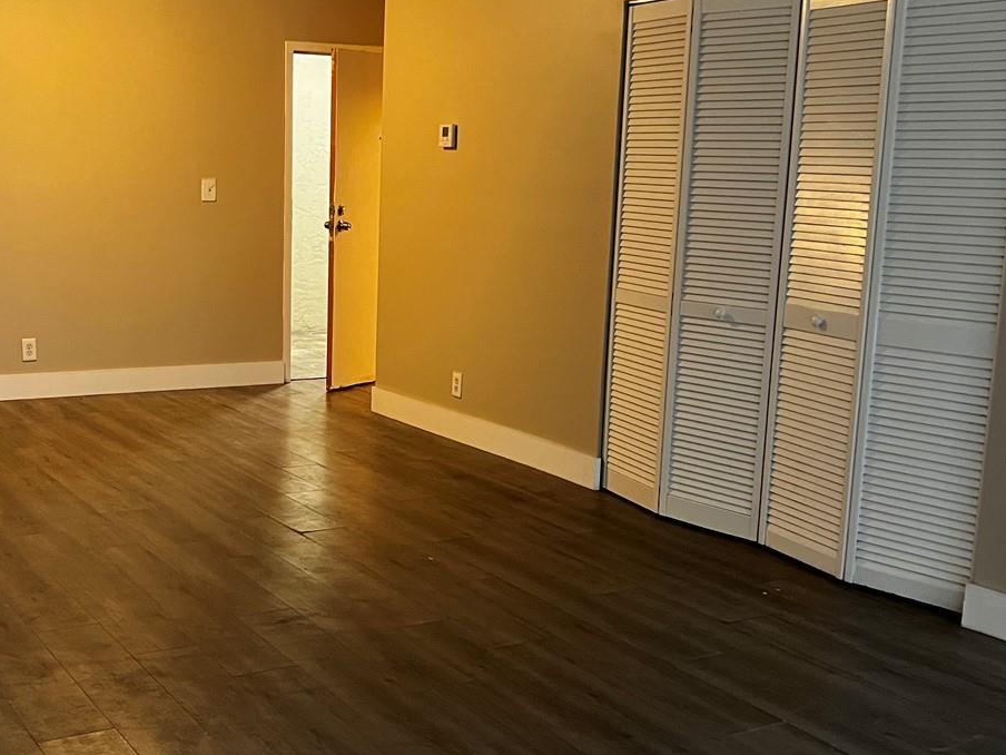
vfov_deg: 31.5
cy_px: 393
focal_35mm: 46
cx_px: 352
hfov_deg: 40.8
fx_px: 1337
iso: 500
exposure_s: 1/60
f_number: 1.5
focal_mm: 5.7
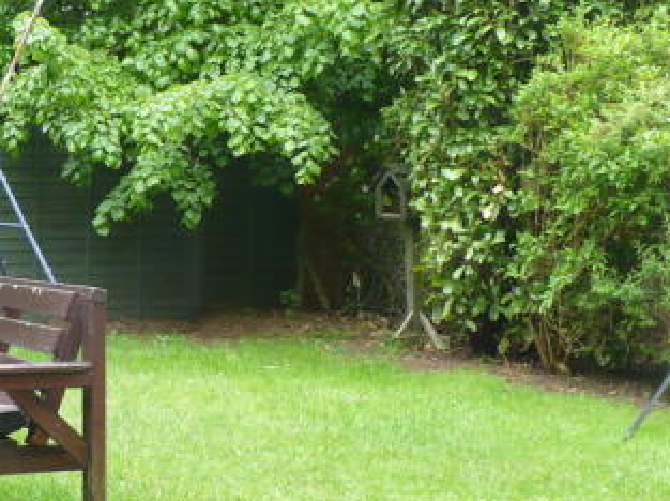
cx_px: 76
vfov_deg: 21.2
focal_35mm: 69
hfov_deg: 27.3
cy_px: 294
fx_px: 1334
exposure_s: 1/160
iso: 200
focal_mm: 6.1
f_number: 2.8
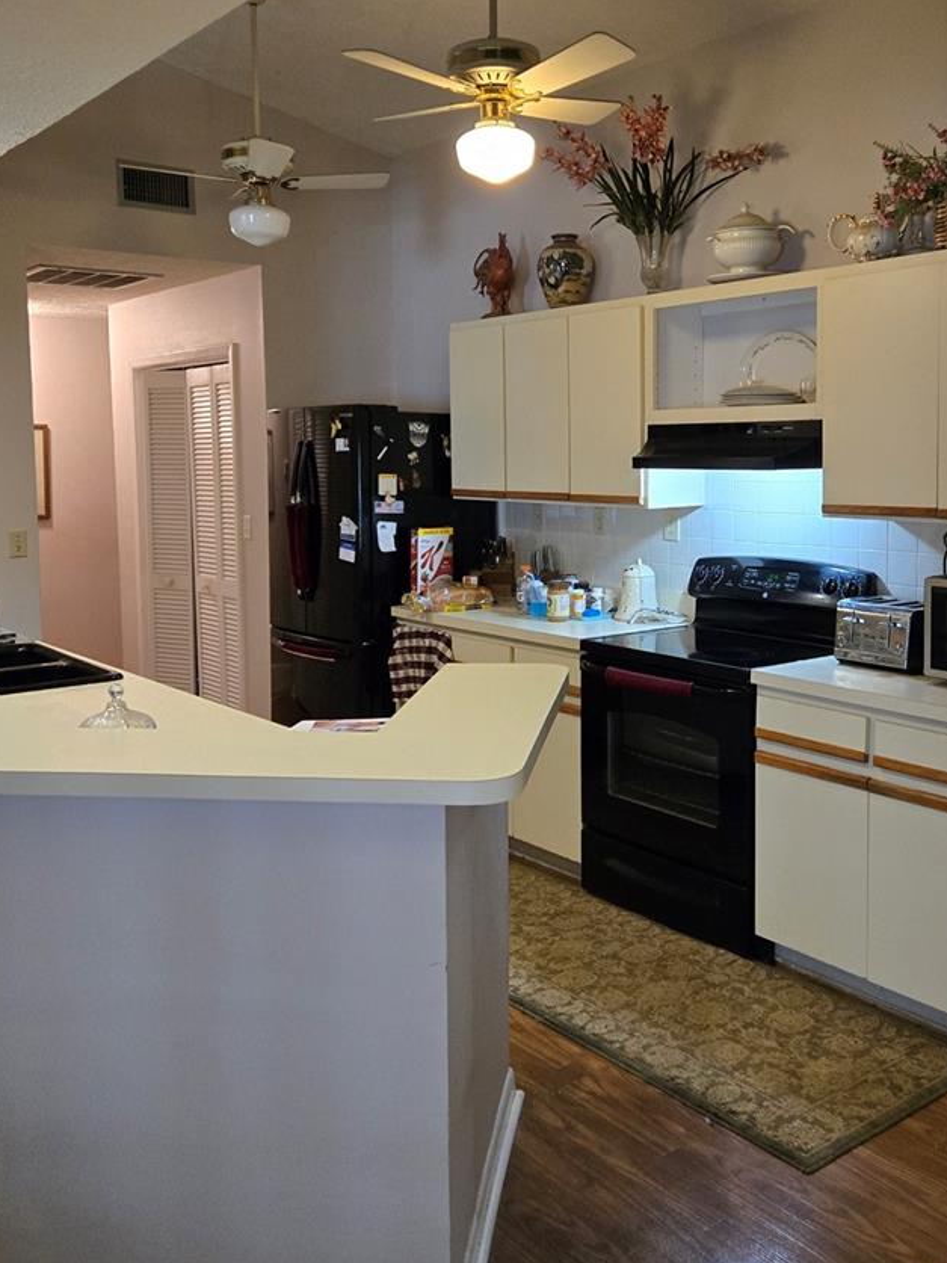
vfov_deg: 55.2
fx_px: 1204
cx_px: 526
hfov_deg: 42.9
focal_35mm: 33
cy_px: 564
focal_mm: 5.4
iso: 640
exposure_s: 1/120
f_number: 1.8
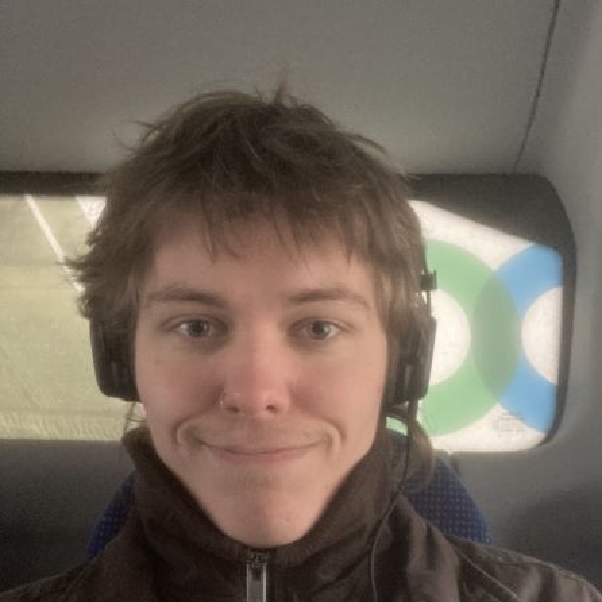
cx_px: 301
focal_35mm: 38
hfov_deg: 43.9
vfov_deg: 43.5
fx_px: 748
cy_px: 379
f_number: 2.2
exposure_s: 1/15
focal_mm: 2.87
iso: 800
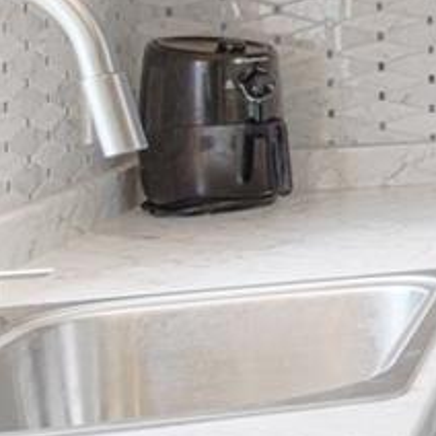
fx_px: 1368
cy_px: -35
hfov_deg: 11.4
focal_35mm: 96
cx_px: 1279
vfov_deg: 17.5
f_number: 8
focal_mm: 10
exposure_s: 1/1.67
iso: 200
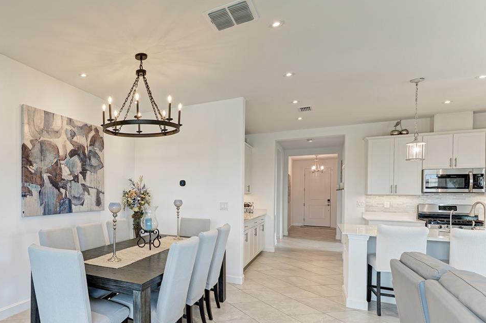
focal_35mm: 22
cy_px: 189
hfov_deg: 72.8
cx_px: 118
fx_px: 297
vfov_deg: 56.8
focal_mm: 13
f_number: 9
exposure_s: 1/5
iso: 200
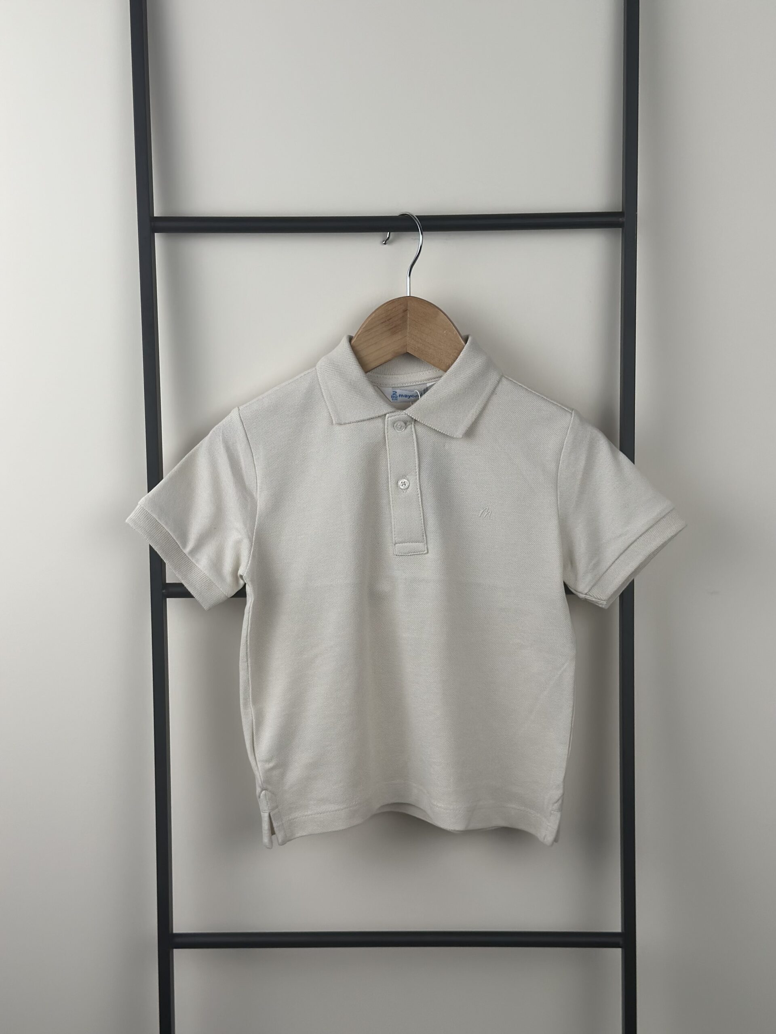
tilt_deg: -8.7
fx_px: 1435
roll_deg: +0.1
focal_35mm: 48
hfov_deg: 30.3
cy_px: 517
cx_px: 388
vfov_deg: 39.7
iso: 80
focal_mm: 6.86
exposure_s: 1/499
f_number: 1.78
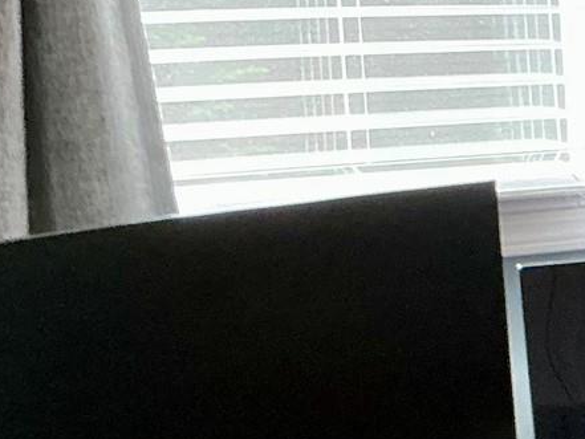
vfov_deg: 11.3
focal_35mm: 130
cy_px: 394
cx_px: 1043
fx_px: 2198
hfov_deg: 13.6
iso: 200
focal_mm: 3
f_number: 1.8
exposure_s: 1/60
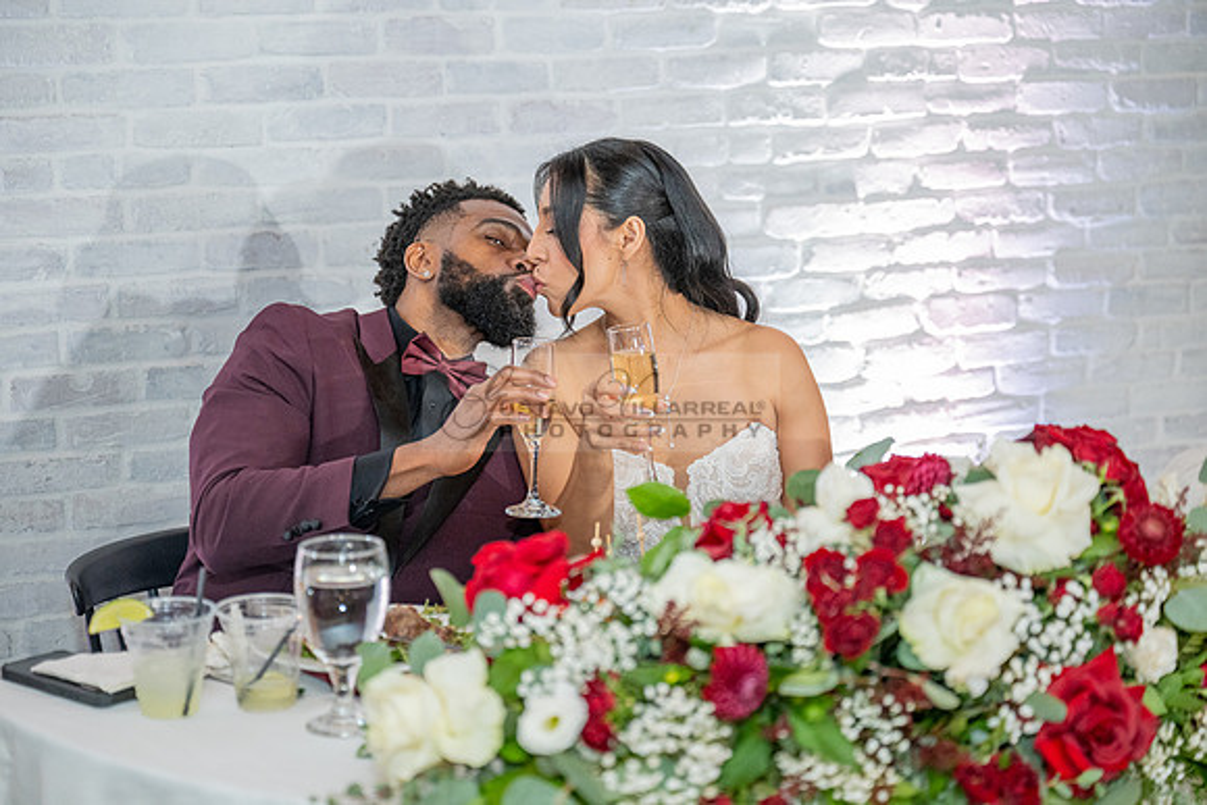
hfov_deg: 28.8
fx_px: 2347
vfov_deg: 19.5
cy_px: 402
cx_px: 604
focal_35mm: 70
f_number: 2.8
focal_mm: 70
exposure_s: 1/200
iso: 2000
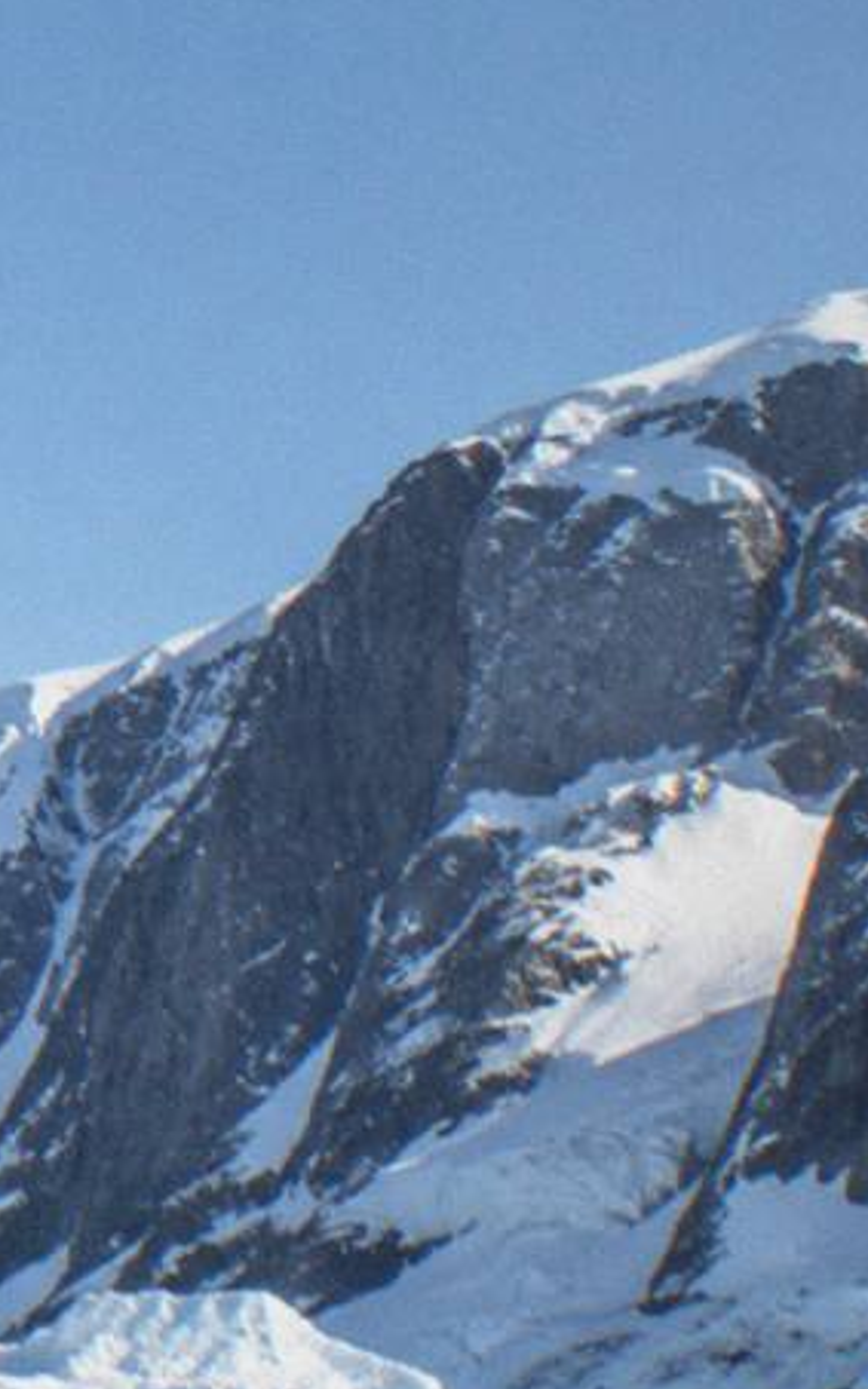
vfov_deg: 32.2
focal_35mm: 63
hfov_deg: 18.1
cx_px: -488
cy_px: 951
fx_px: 2385
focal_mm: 28
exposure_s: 1/400
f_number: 7.1
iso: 400
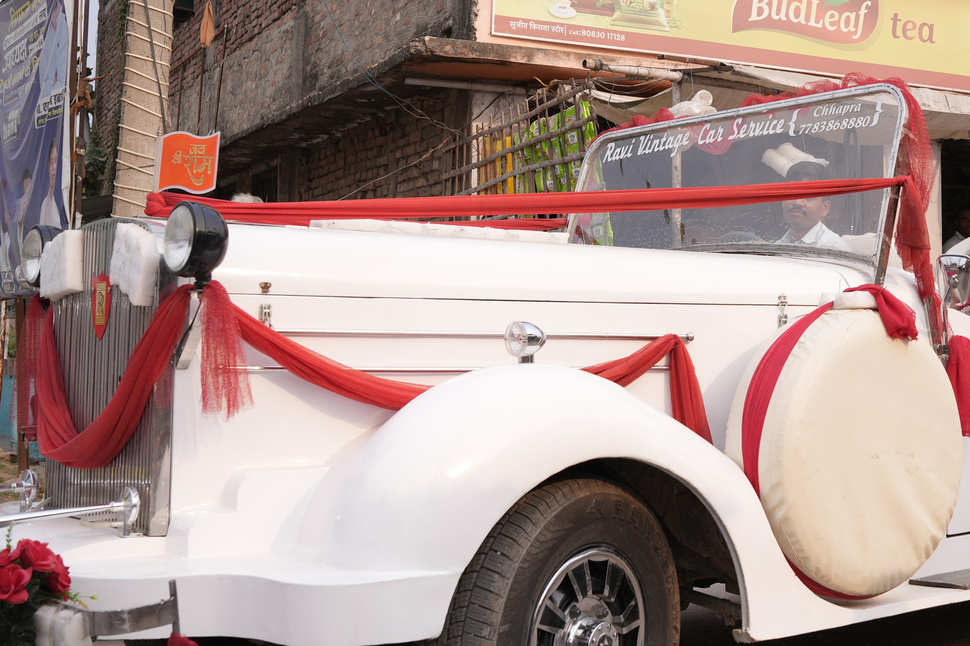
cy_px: 172
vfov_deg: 23.6
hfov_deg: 33.9
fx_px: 1536
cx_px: 788
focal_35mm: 57
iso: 160
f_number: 5.6
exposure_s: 1/250
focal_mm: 35
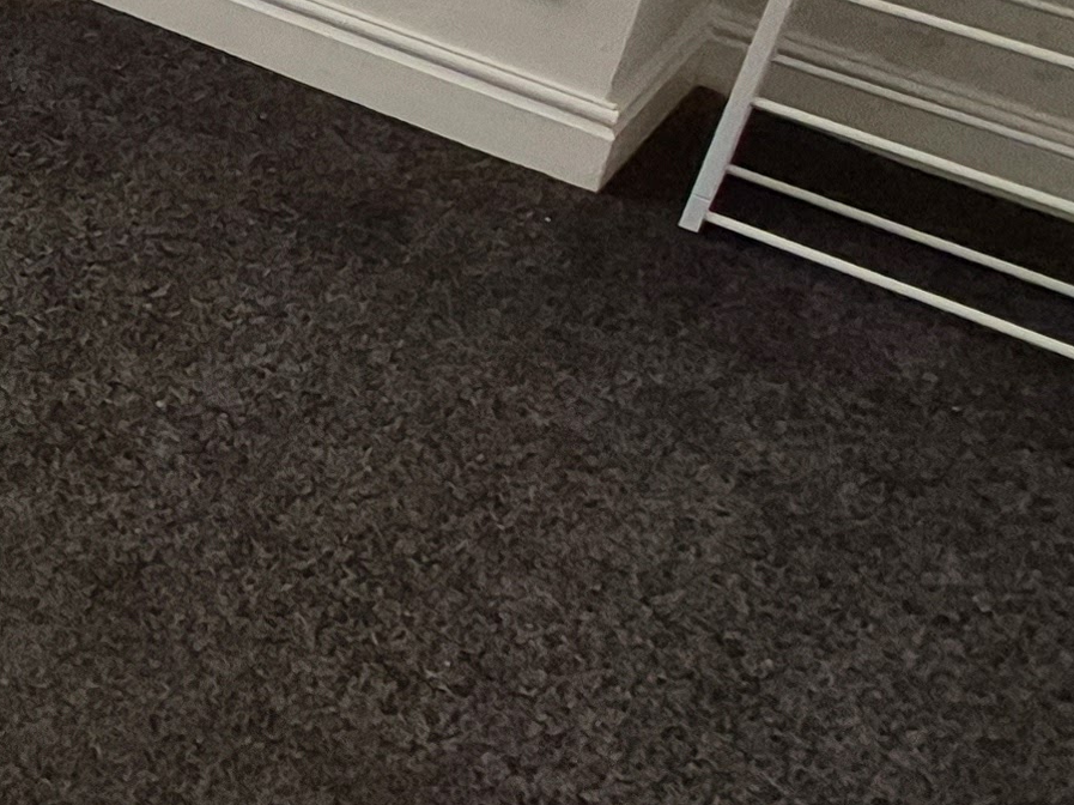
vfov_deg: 22.0
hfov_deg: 20.7
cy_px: -314
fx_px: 1799
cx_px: -930
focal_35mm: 58
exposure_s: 1/359
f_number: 2.2
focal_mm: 1.74
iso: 64
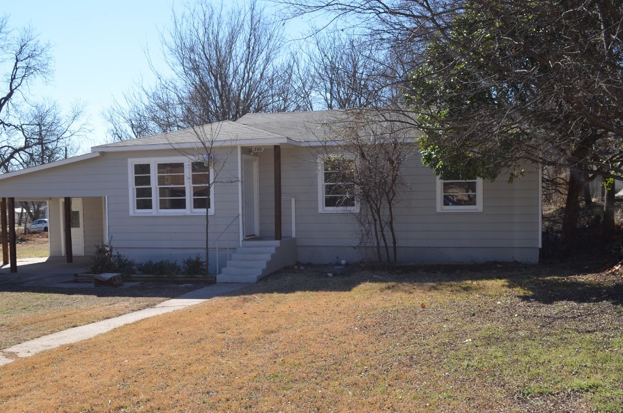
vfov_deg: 33.3
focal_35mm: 40
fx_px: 691
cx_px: 277
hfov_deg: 48.4
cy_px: 231
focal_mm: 22
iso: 100
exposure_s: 1/200
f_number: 8
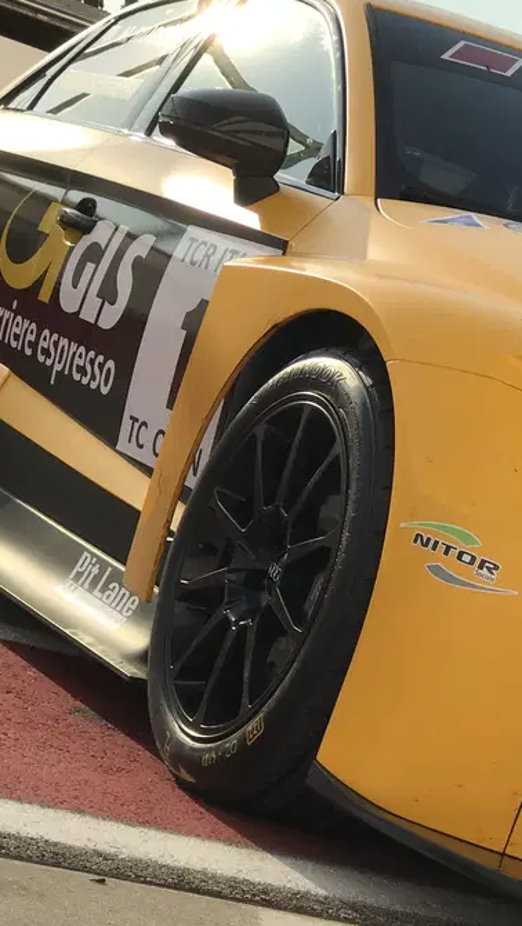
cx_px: 512
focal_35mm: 111
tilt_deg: -1.6
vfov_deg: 19.3
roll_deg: -17.3
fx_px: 2728
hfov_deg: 10.8
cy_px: 498
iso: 20
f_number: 2.8
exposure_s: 1/1473
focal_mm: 6.6
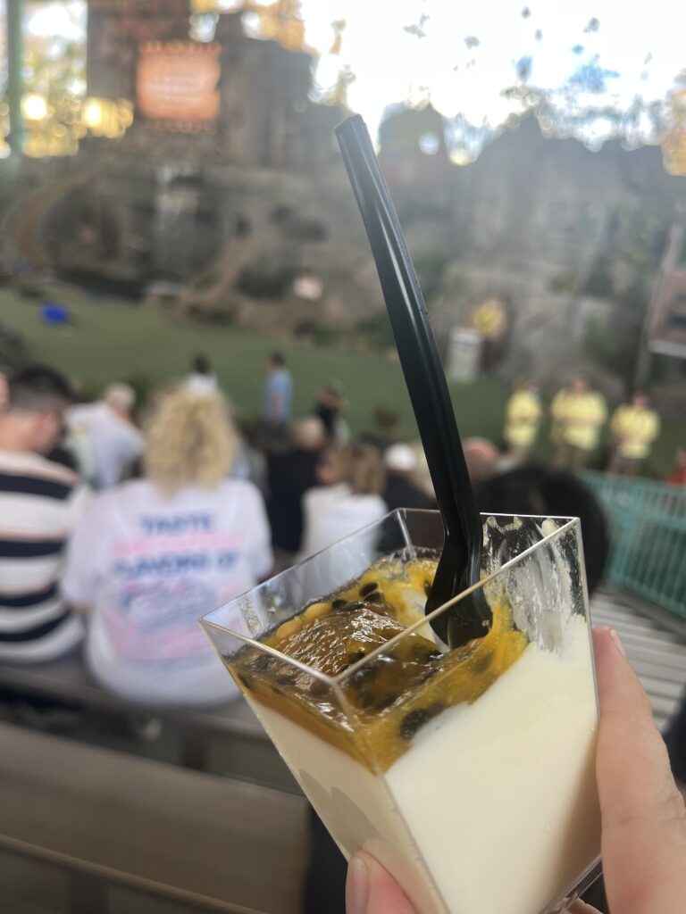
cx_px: 343
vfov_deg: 67.3
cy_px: 457
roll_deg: -4.9
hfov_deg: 53.1
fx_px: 687
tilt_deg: -20.2
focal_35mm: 26
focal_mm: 5.1
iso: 40
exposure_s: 1/189
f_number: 1.6
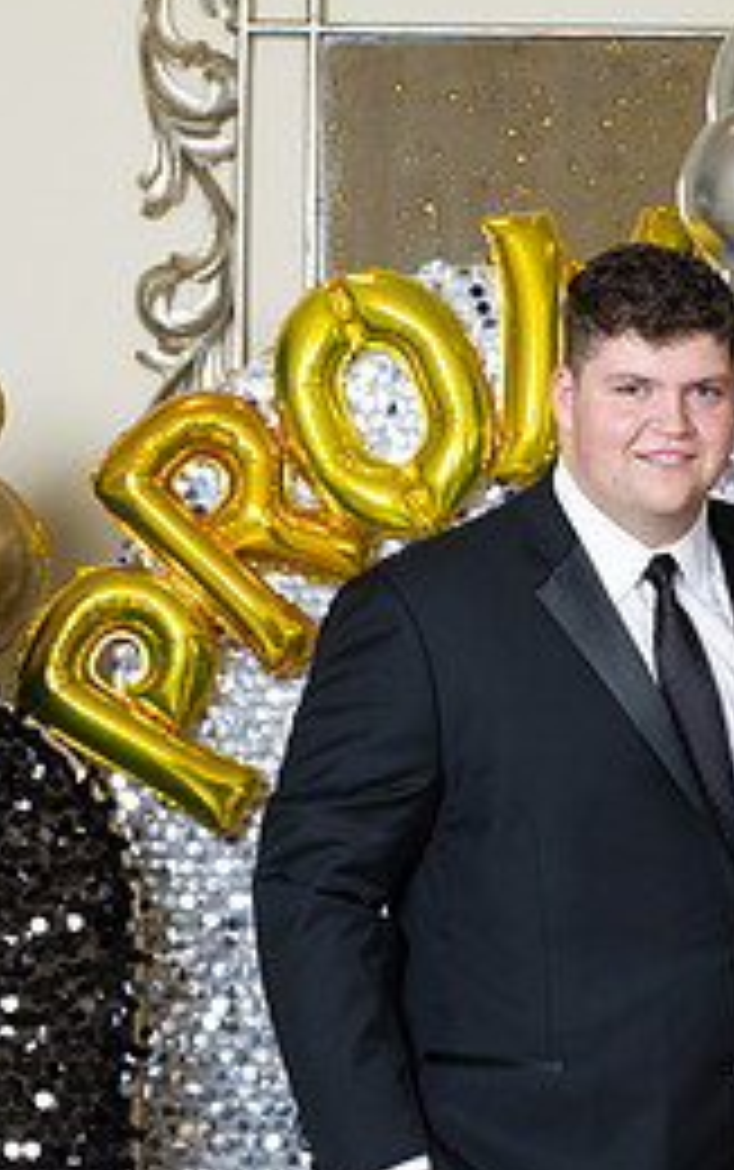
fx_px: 7601
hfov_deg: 5.5
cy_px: 770
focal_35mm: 238
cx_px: 635
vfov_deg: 8.8
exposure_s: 1/100
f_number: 8
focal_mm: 135
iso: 320
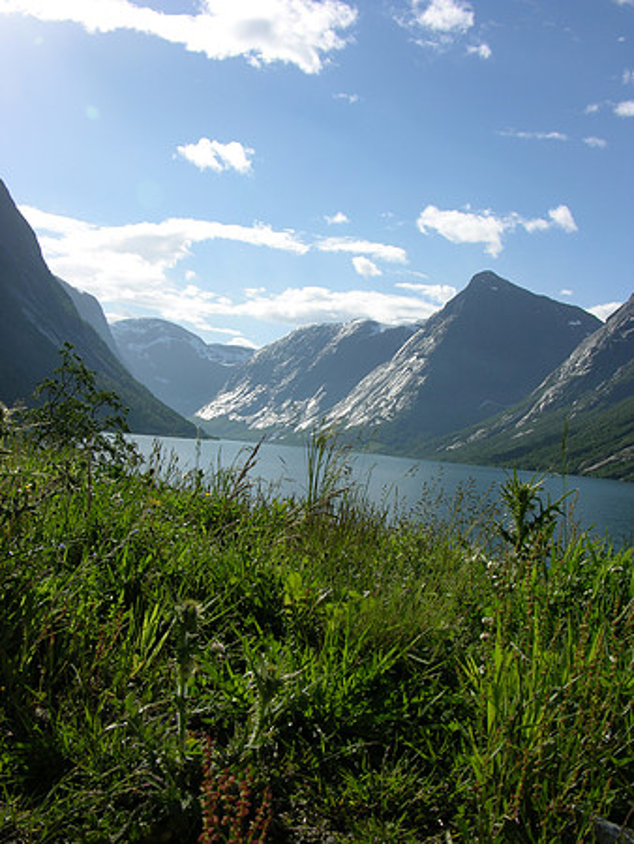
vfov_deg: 52.6
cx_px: 317
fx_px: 854
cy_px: 422
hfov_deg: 40.7
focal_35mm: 35
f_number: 7.1
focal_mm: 8.9
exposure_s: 1/303
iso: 50
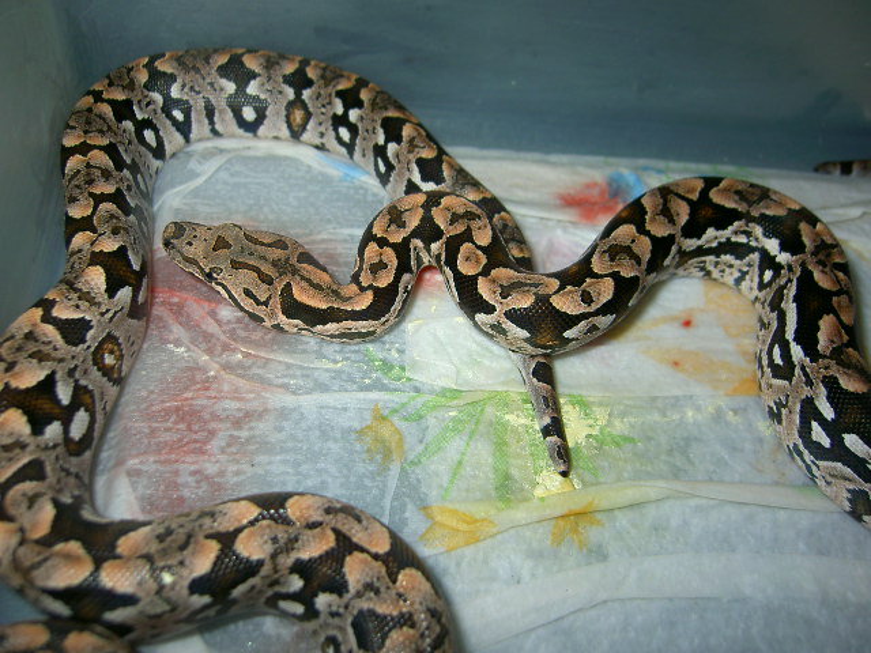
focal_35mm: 34
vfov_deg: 41.8
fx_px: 856
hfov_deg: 54.0
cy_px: 326
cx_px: 436
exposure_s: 1/60
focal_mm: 5.6
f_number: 2.8
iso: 50
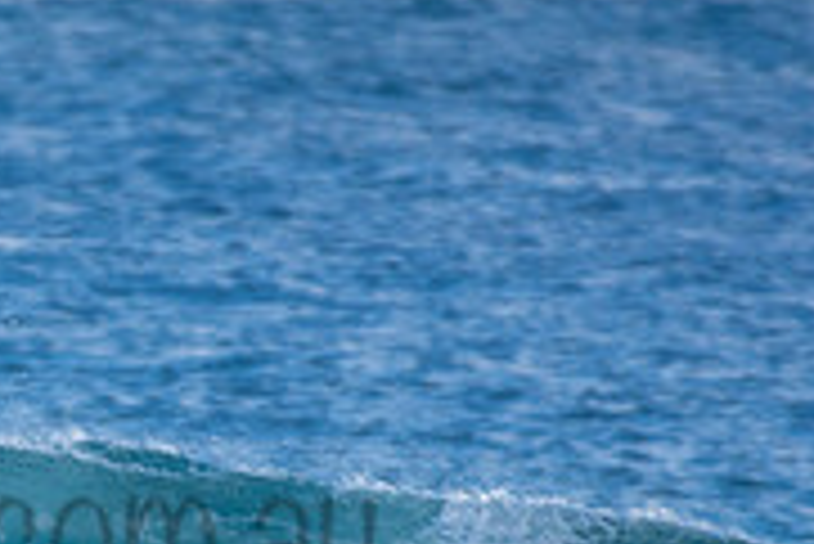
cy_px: 479
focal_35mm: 2408
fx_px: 54490
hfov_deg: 0.9
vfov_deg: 0.6
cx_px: -99
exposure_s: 1/640
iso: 180
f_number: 5.6
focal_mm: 500
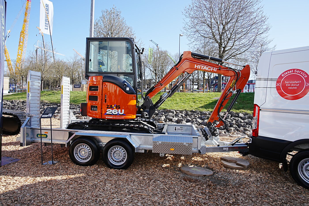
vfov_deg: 53.2
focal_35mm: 24
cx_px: 154
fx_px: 206
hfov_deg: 73.7
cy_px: 103
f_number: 8
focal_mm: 24
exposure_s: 1/200
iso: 160
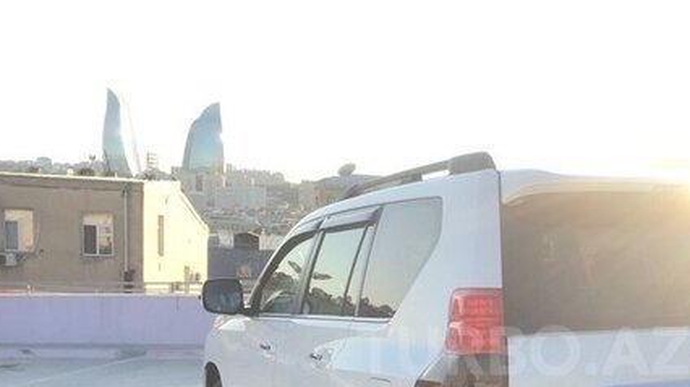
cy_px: 351
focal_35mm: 49
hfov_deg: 40.8
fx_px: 896
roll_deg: -2.8
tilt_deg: -5.5
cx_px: 523
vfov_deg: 23.7
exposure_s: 1/557
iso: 32
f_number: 2.2
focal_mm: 4.15
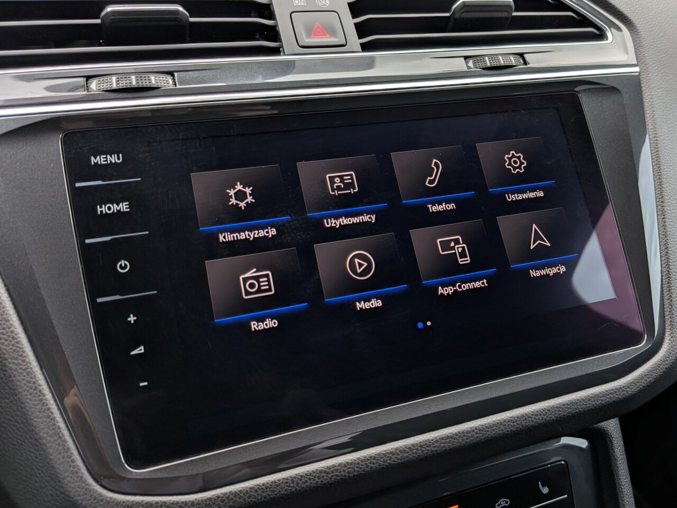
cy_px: 227
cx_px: 377
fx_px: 587
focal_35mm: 30
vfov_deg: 46.7
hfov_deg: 59.8
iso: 30
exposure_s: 1/181
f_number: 1.7
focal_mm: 4.53
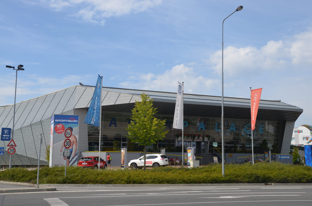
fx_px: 363
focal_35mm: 42
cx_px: 156
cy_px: 103
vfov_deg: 31.7
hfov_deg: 46.5
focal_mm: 28
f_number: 8
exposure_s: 1/250
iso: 110
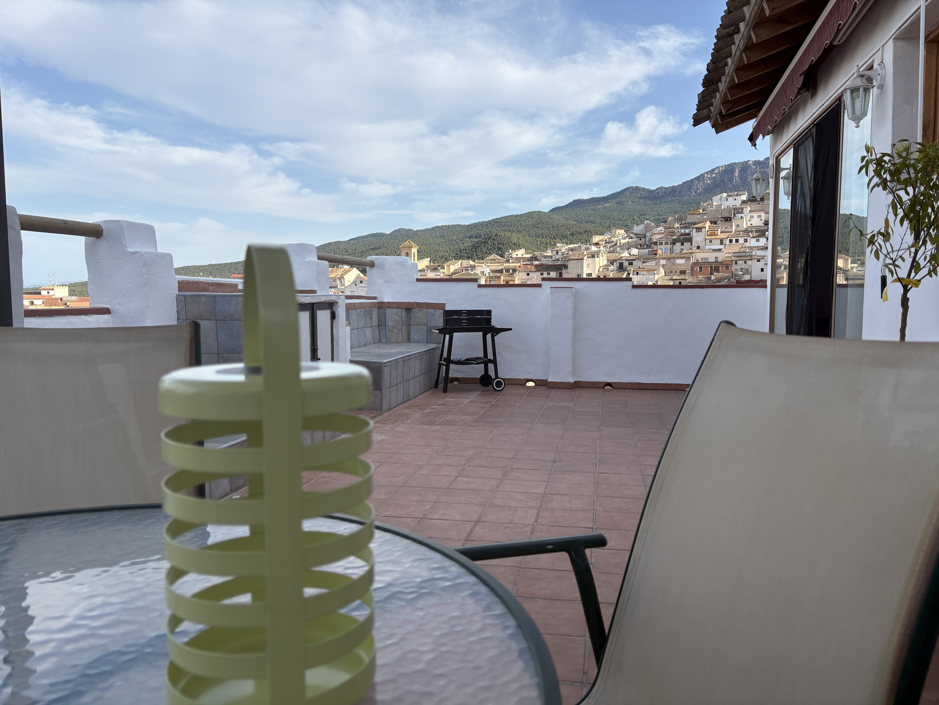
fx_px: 705
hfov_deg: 67.3
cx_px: 470
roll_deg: +0.3
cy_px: 352
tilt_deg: -4.9
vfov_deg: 53.1
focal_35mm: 26
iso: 50
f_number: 1.6
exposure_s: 1/2538
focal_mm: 5.96
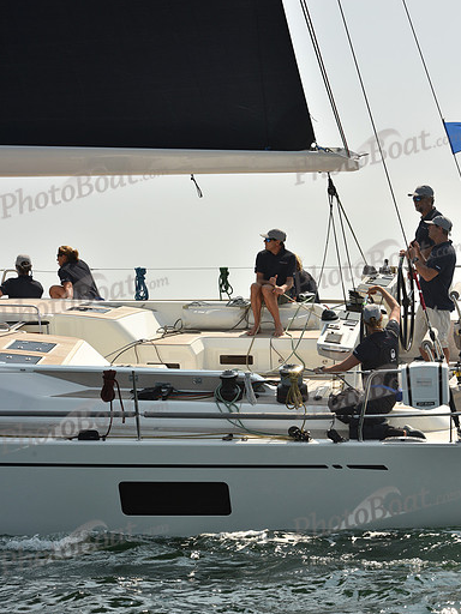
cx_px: 231
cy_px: 344
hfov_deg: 15.1
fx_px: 1740
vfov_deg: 20.0
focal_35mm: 98
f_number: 9
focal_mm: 90
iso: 250
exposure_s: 1/800
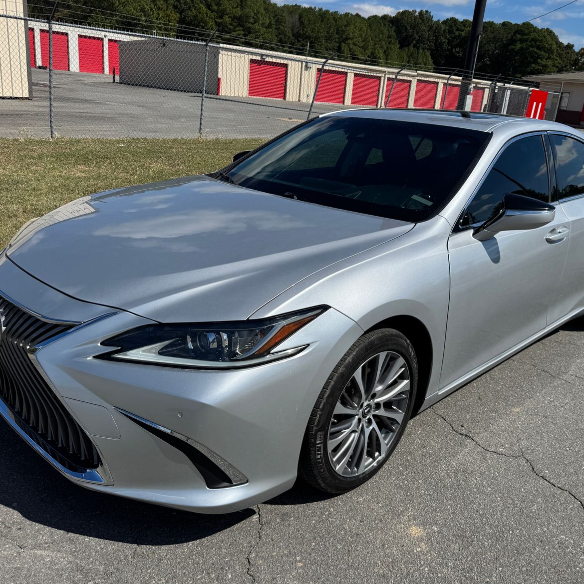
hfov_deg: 55.6
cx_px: 306
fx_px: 554
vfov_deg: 55.6
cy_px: 292
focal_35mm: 29
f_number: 1.78
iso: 80
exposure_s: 1/6410
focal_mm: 6.76
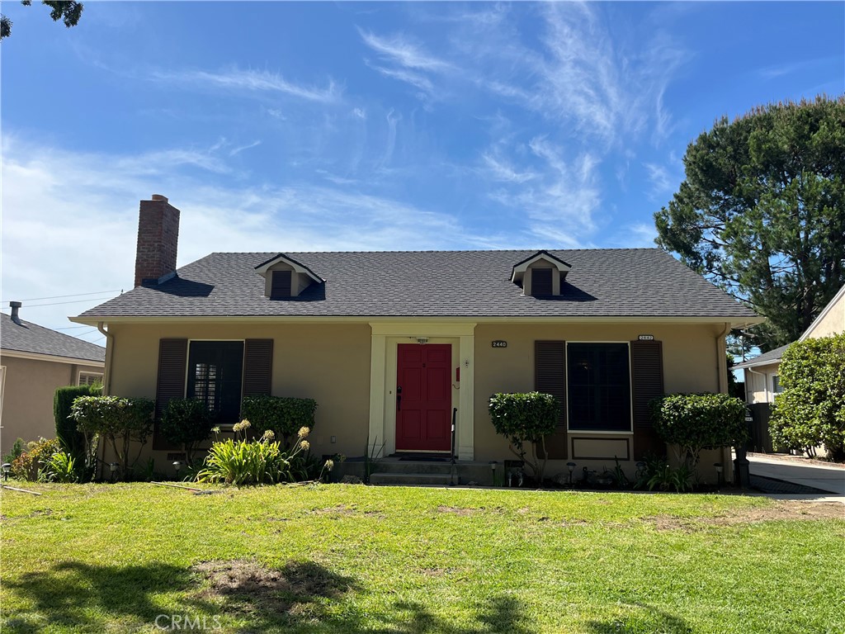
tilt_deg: +7.8
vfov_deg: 53.1
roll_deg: -0.5
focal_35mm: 26
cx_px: 422
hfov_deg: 67.3
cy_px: 317
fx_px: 635
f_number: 1.6
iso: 50
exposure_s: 1/3413
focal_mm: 5.1
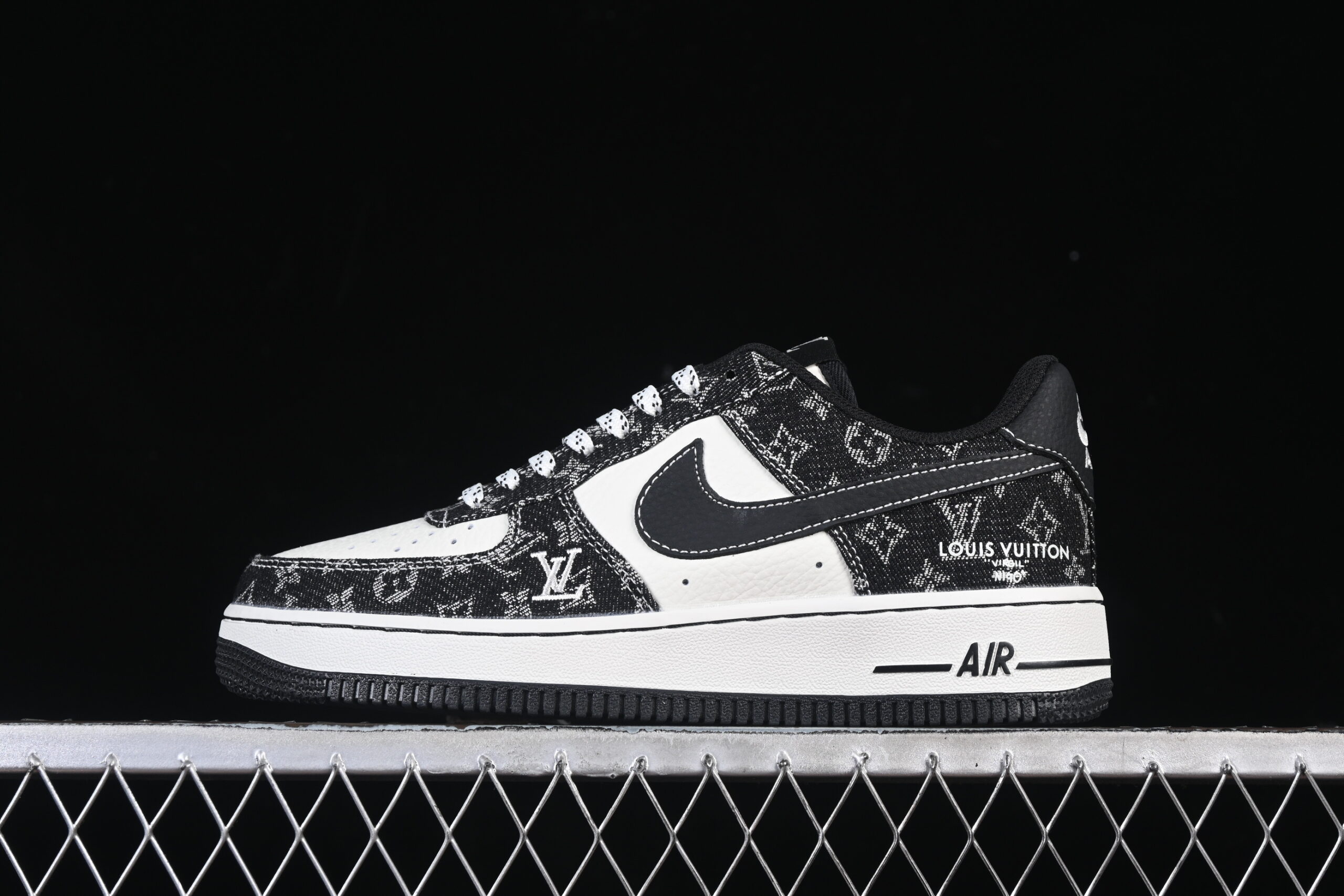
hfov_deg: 27.0
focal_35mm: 75
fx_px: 2800
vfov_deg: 18.2
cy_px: 448
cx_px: 672
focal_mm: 50
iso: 160
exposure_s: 1/80
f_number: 7.1
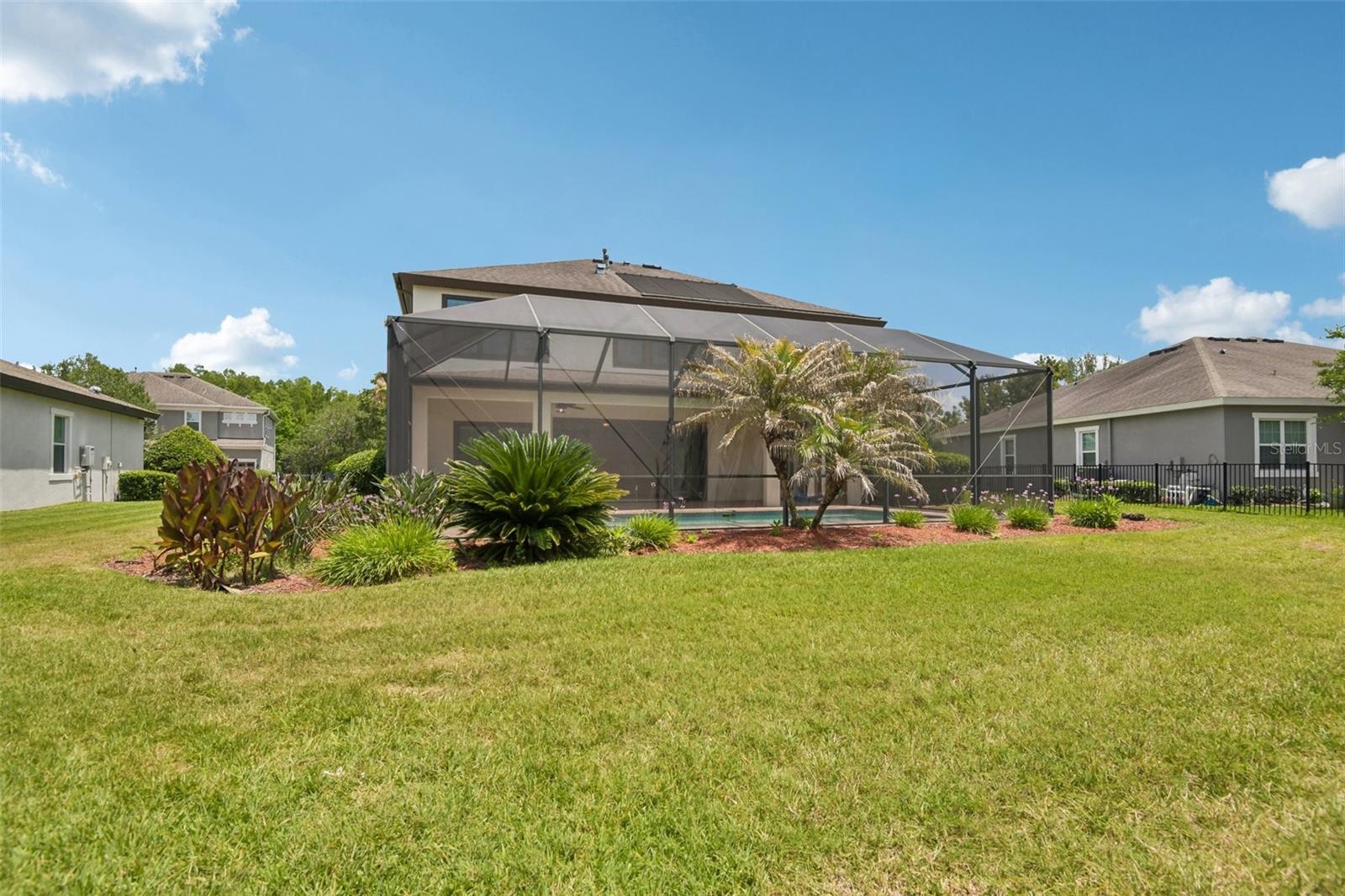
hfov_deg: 96.7
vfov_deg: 73.7
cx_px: 672
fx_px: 598
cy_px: 448
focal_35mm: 16
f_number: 8
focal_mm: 16
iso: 400
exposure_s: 1/1600
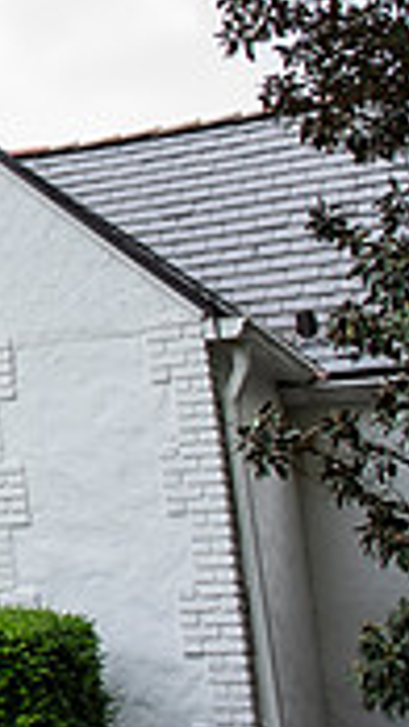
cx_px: -675
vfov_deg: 23.7
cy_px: 179
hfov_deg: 10.8
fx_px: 1714
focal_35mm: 89
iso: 100
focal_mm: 24
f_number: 2.8
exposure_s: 1/800
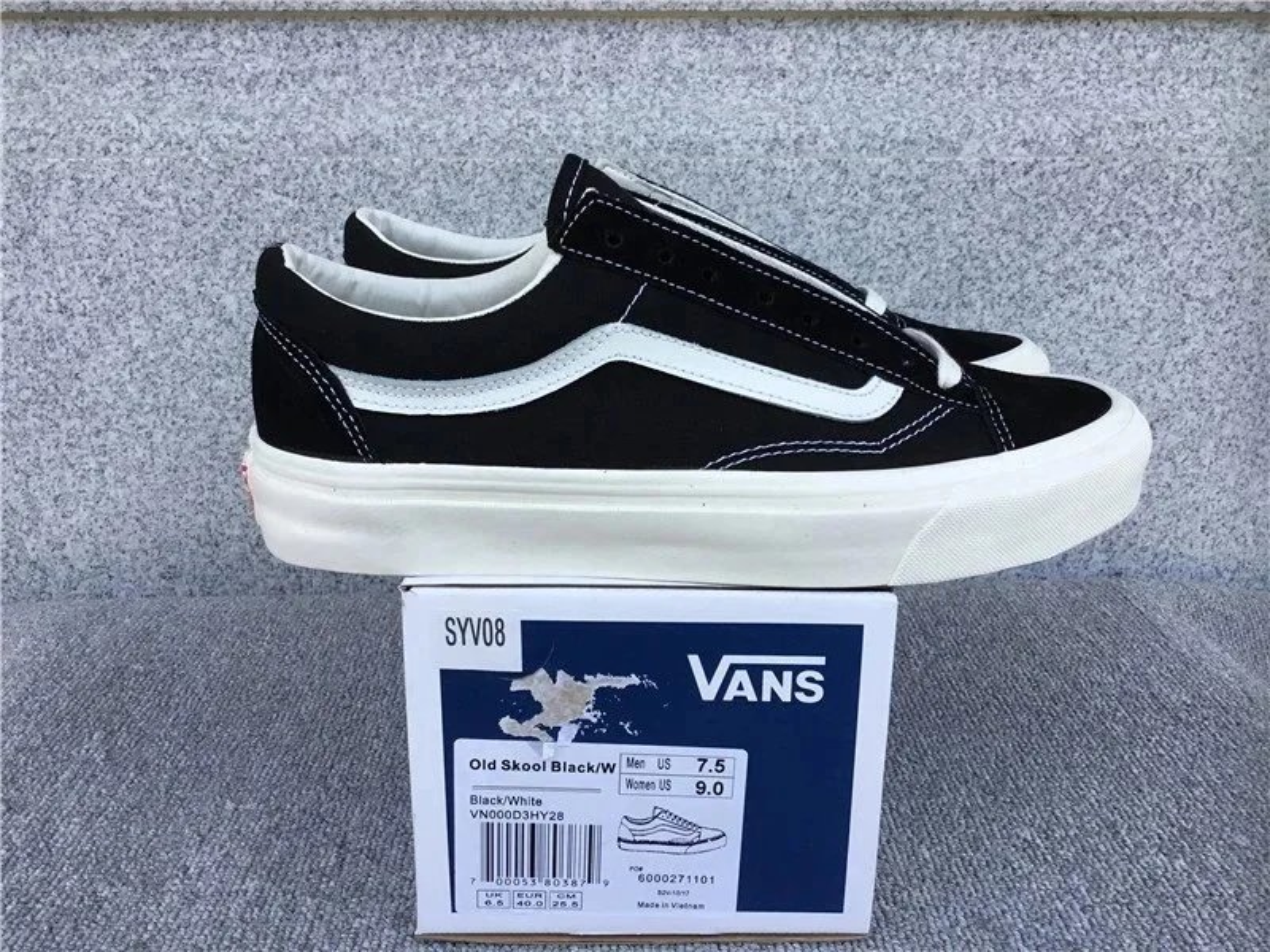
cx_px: 635
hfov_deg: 58.4
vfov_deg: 45.4
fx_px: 1137
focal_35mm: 31
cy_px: 476
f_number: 2.4
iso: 25
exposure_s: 1/222
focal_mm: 3.3
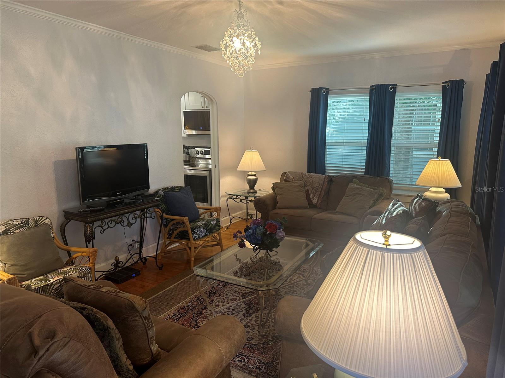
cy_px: 189
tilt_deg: -10.0
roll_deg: +0.2
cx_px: 252
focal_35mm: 24
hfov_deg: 71.6
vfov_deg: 56.8
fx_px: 350
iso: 125
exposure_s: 1/60
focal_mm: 6.86
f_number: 1.78
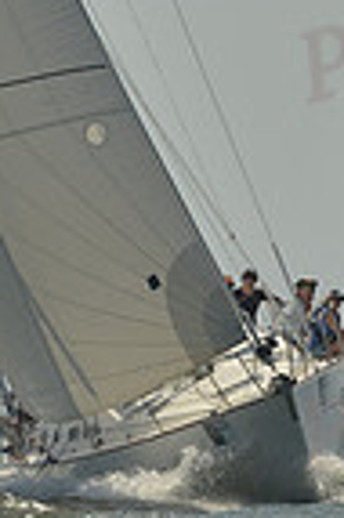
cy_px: -127
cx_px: 114
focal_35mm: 629
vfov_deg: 3.3
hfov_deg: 2.2
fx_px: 9037
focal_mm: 155
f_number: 10
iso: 280
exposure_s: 1/1000
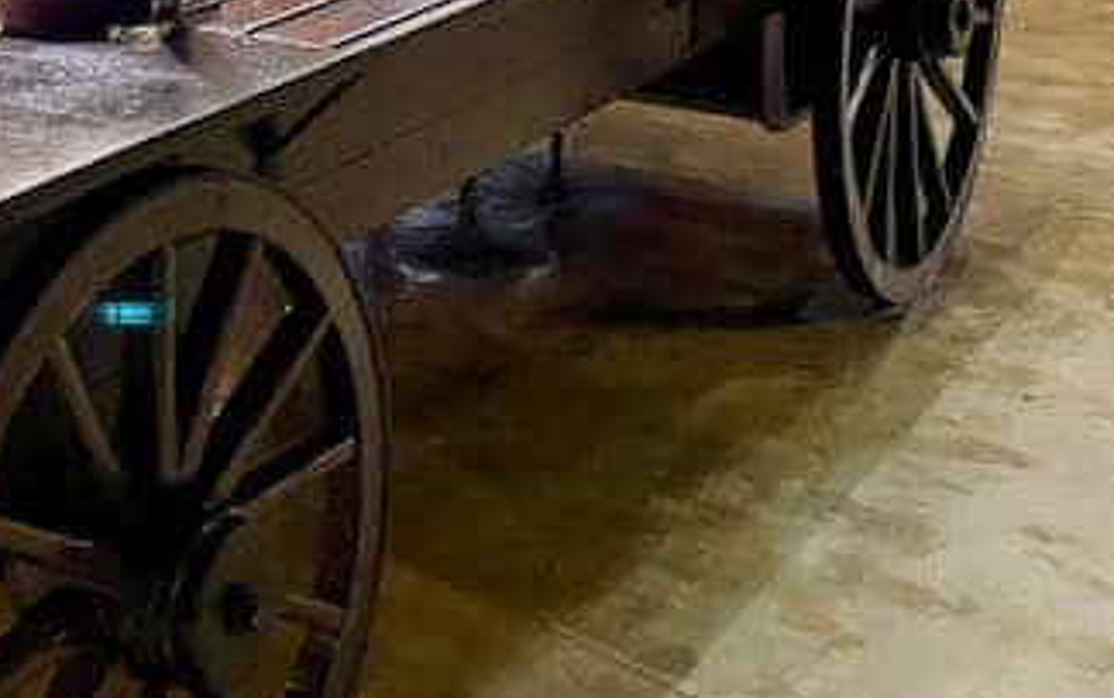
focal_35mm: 68
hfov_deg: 28.9
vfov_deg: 18.0
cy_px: -189
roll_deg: +0.7
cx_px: 107
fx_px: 2066
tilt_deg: -8.1
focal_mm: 4.2
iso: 500
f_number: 1.6
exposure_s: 1/33
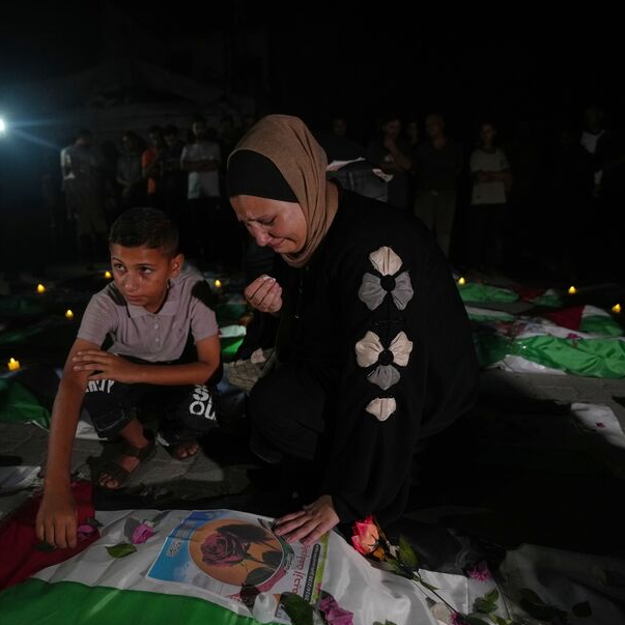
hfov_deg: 72.0
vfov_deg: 72.1
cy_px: 319
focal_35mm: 21
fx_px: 429
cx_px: 282
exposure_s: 1/125
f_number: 2.8
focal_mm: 16
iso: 2000
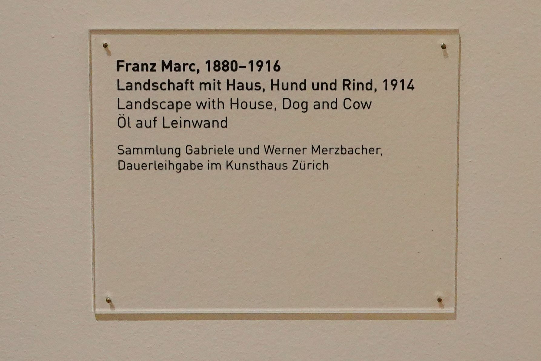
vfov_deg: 53.1
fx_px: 361
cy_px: 180
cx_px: 270
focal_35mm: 24
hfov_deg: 73.7
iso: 3200
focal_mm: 24
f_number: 6.3
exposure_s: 1/80
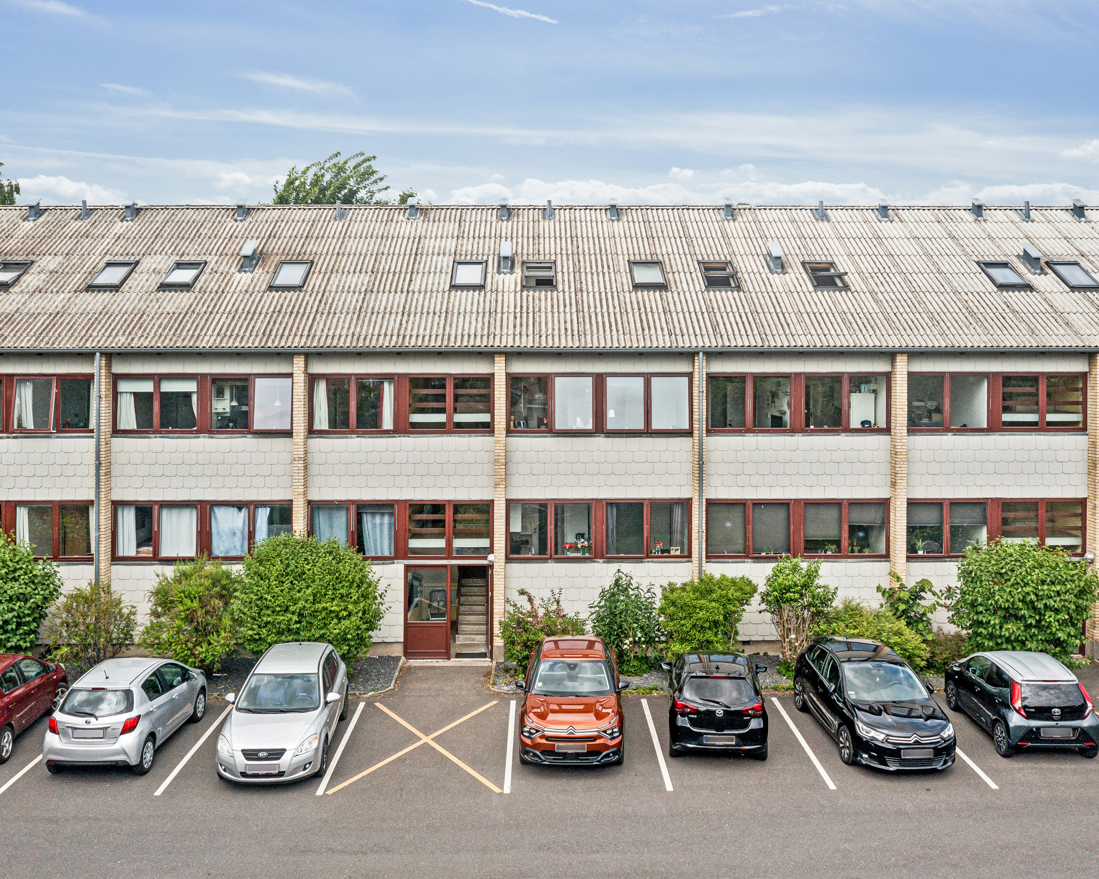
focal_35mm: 32
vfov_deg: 45.8
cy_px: 436
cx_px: 535
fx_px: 1041
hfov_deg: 55.7
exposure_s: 1/100
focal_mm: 10.3
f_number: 7.1
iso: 200
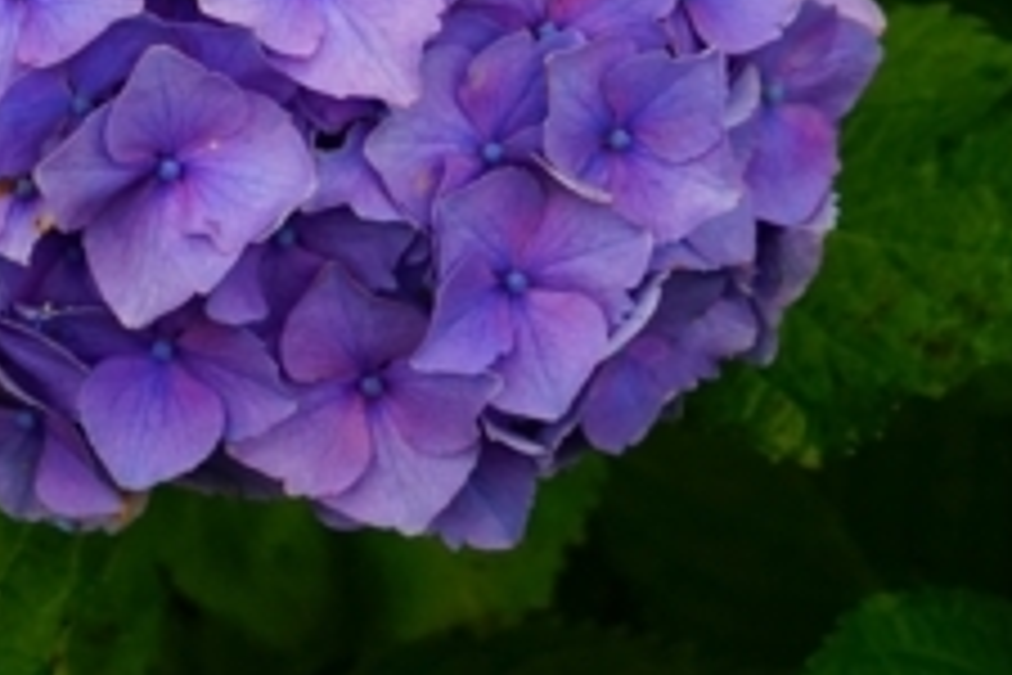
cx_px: -103
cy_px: -490
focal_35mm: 349
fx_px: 9810
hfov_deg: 5.9
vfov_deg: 3.9
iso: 1600
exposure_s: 1/800
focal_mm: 98
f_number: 5.6
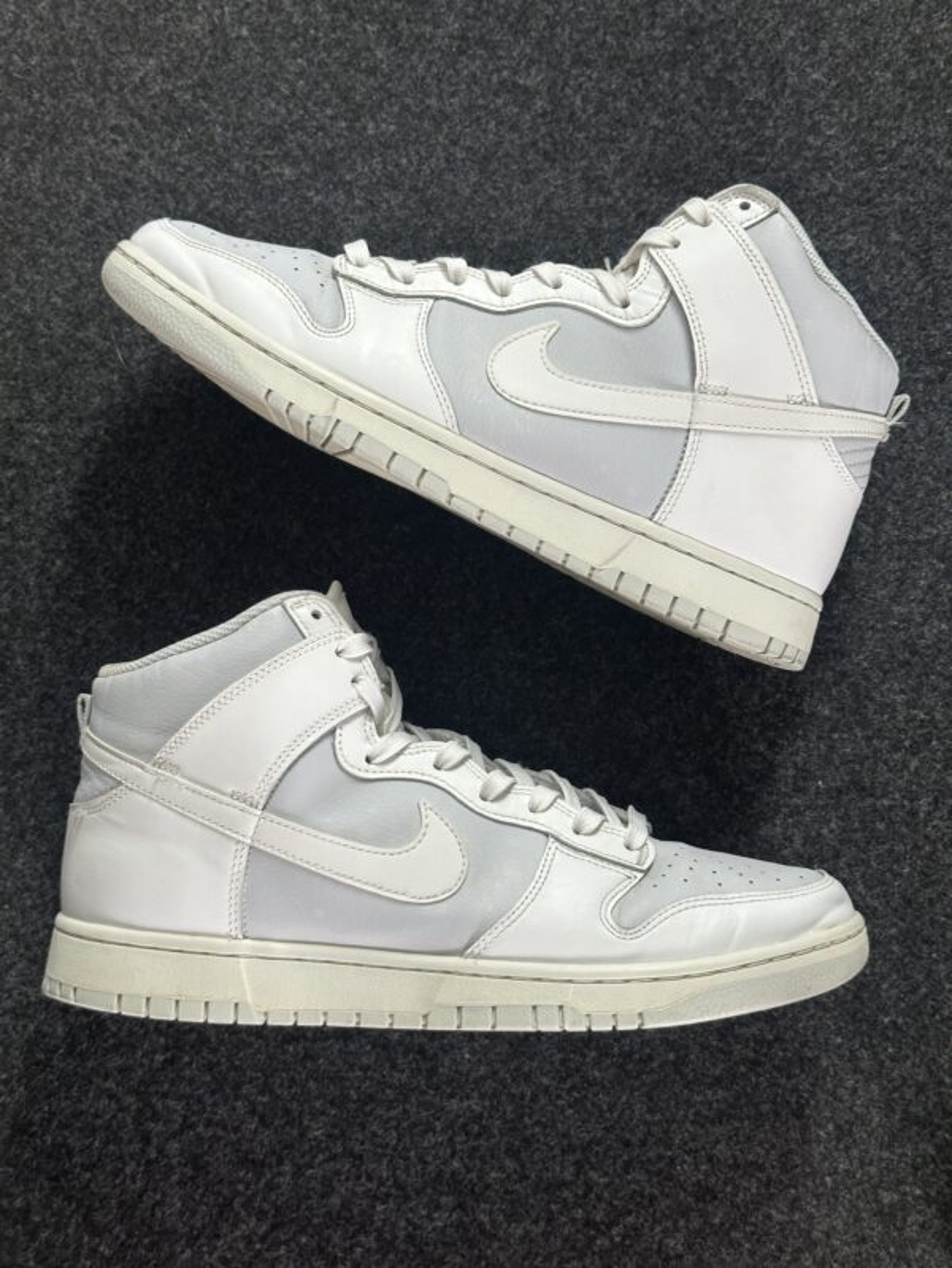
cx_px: 476
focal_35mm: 48
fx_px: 1759
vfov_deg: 39.6
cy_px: 634
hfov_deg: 30.3
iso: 160
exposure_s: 1/50
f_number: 1.78
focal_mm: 6.86
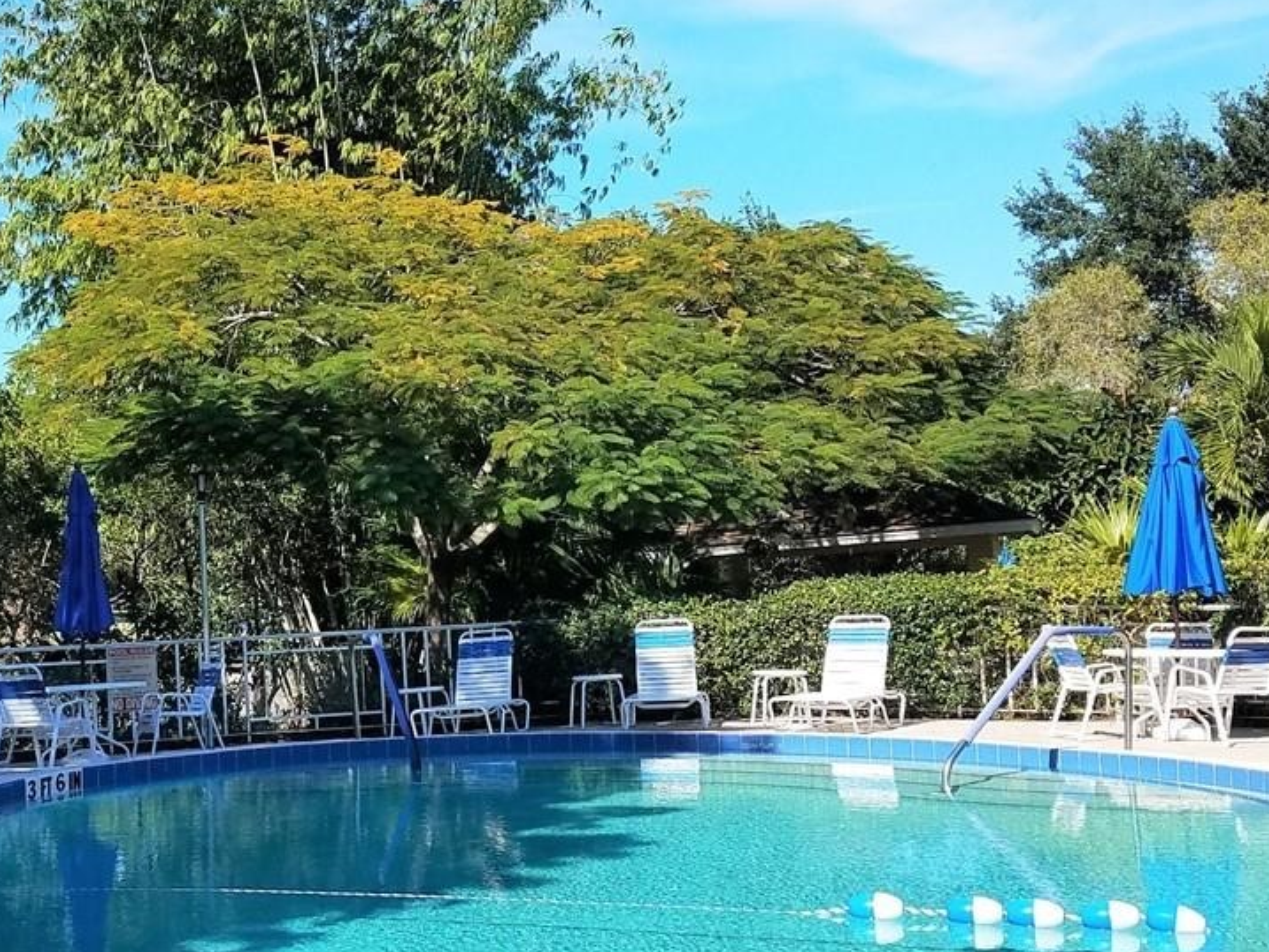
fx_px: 2127
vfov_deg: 25.2
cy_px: 403
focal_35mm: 58
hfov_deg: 32.5
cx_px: 299
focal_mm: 4.2
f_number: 1.7
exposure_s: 1/1932
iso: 40
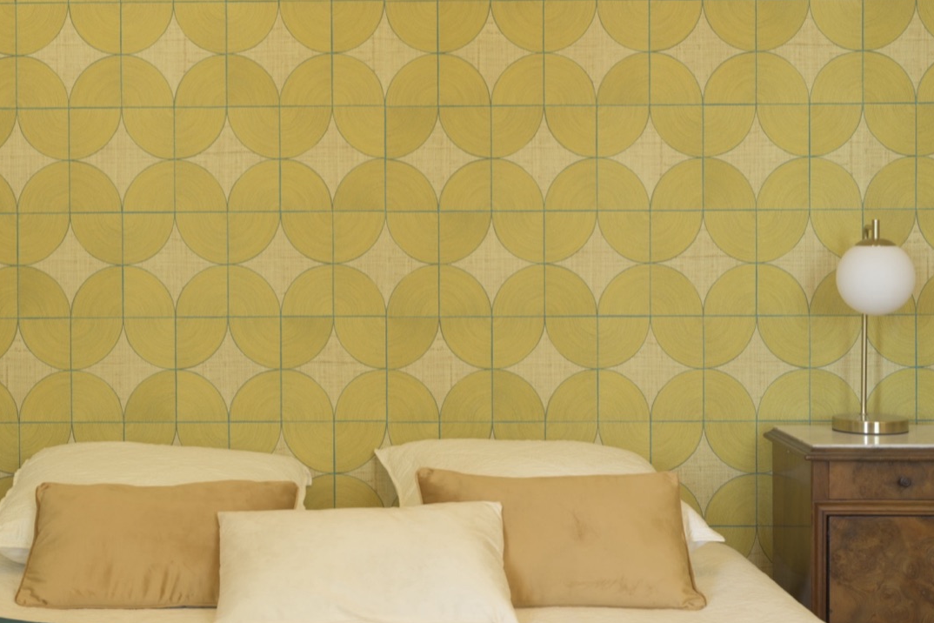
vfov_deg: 21.9
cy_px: 235
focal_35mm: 62
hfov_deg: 32.2
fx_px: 1608
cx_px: 341
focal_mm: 37
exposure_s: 1/2
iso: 100
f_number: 6.3
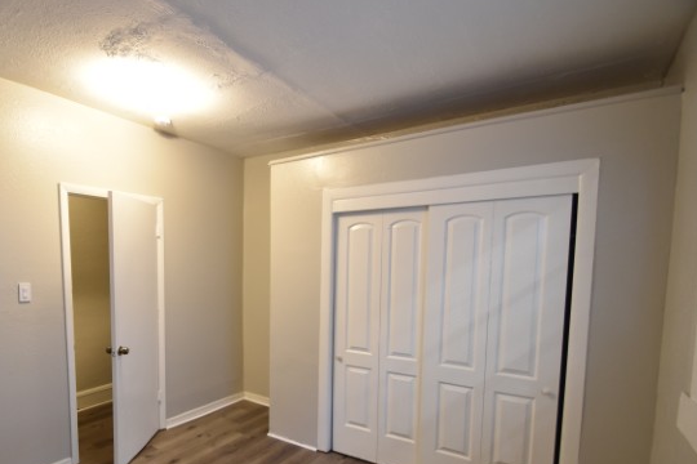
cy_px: 294
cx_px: 236
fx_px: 387
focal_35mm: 20
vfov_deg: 61.0
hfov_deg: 81.3
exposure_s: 1/45
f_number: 3.5
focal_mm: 10
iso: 800
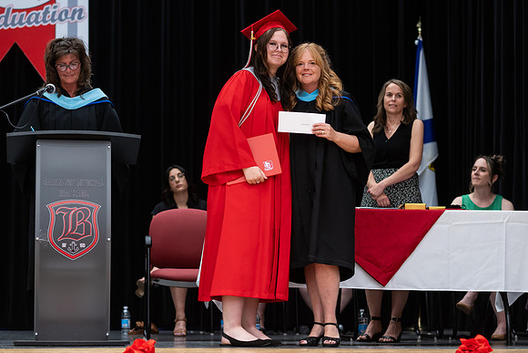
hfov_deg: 18.1
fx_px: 1656
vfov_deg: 12.1
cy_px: 192
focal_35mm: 113
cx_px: 264
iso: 1000
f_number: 2.8
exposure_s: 1/200
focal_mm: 85
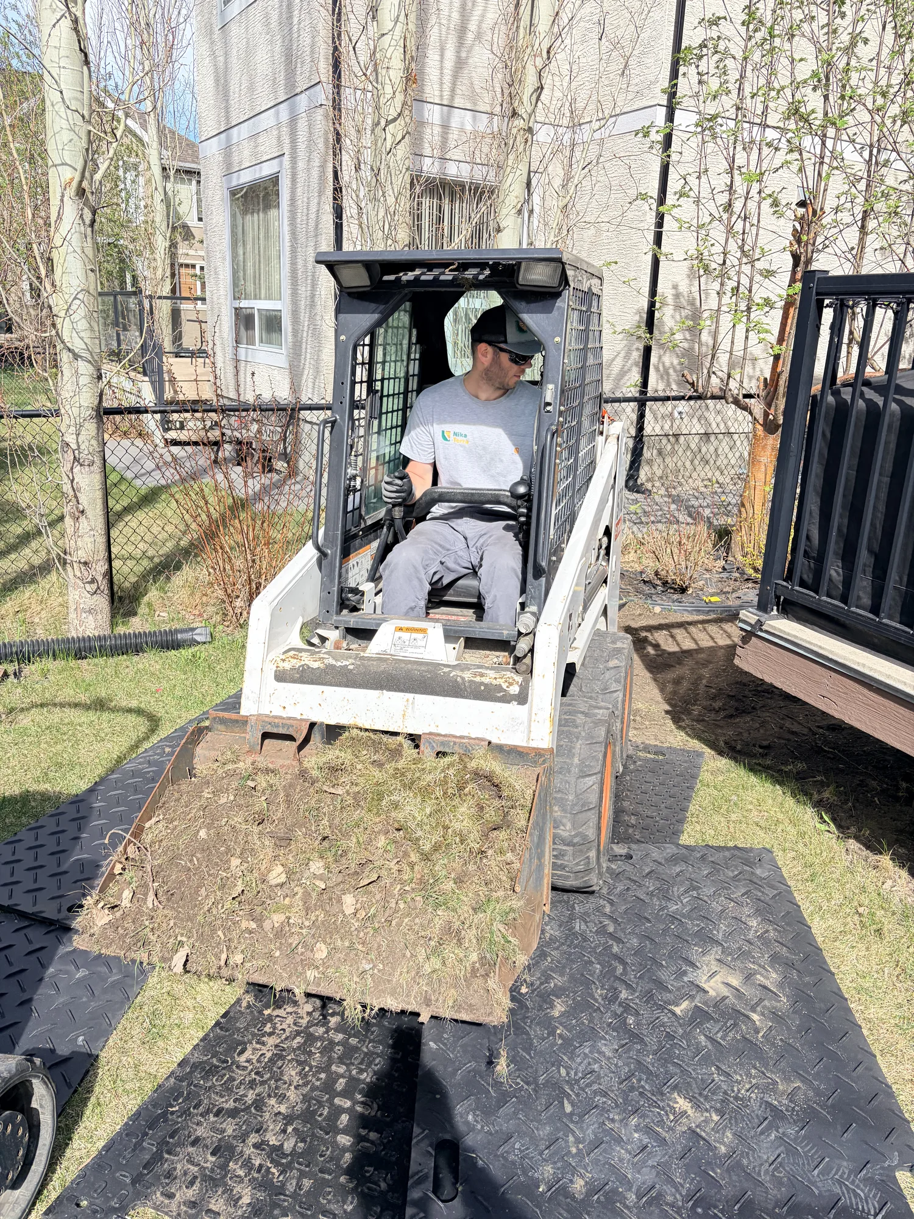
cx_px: 457
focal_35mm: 26
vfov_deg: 67.3
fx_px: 915
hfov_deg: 53.1
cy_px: 610
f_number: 1.6
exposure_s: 1/2747
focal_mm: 5.96
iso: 50
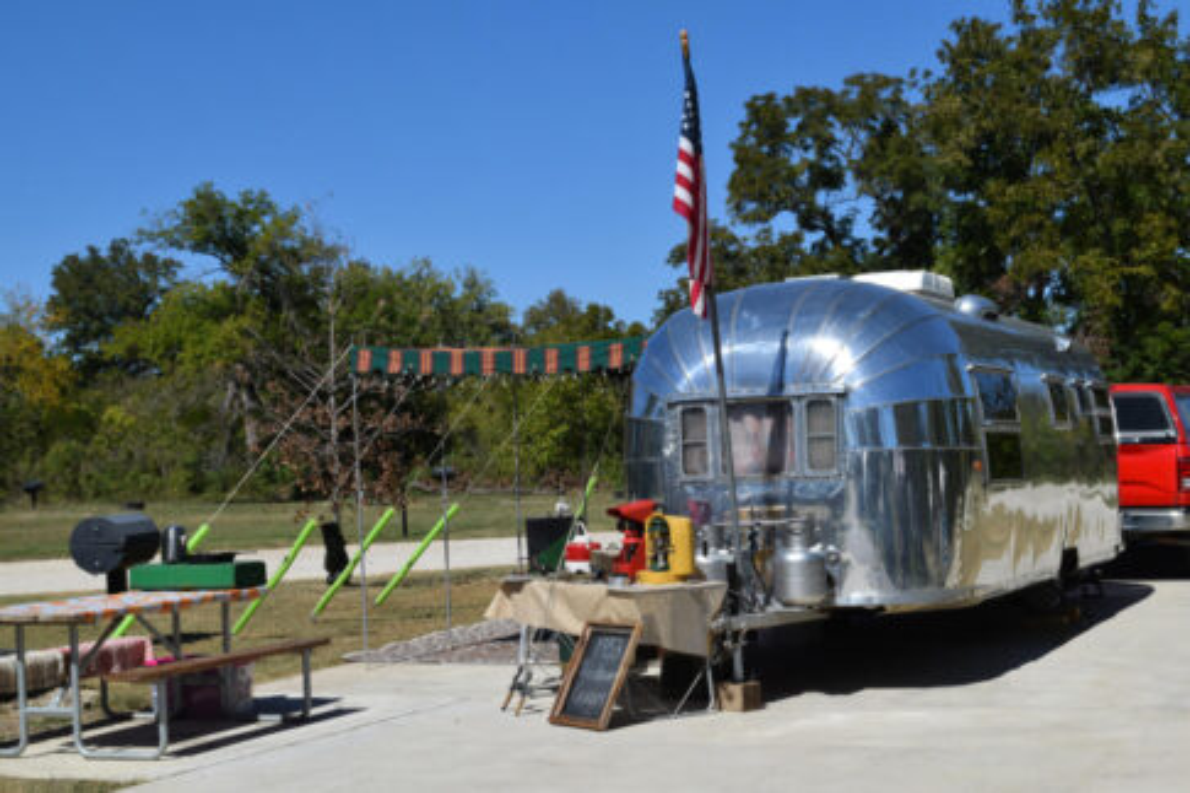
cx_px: 595
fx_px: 1883
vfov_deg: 23.8
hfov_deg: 35.1
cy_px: 396
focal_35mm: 57
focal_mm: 38
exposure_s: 1/500
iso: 200
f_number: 11
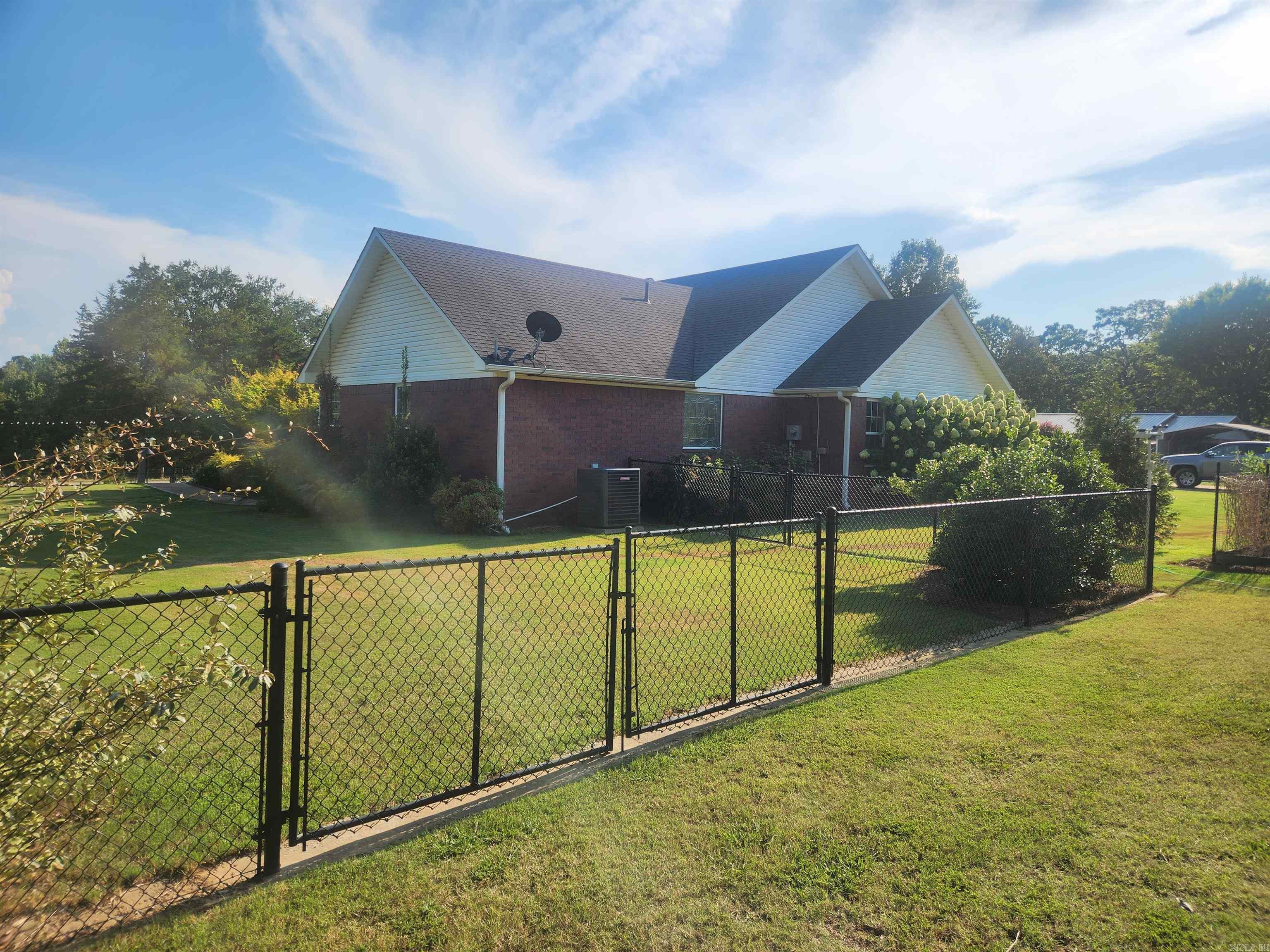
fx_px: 844
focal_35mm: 23
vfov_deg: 58.9
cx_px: 635
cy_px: 476
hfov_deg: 73.9
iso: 20
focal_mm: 5.4
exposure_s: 1/2027
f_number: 1.8
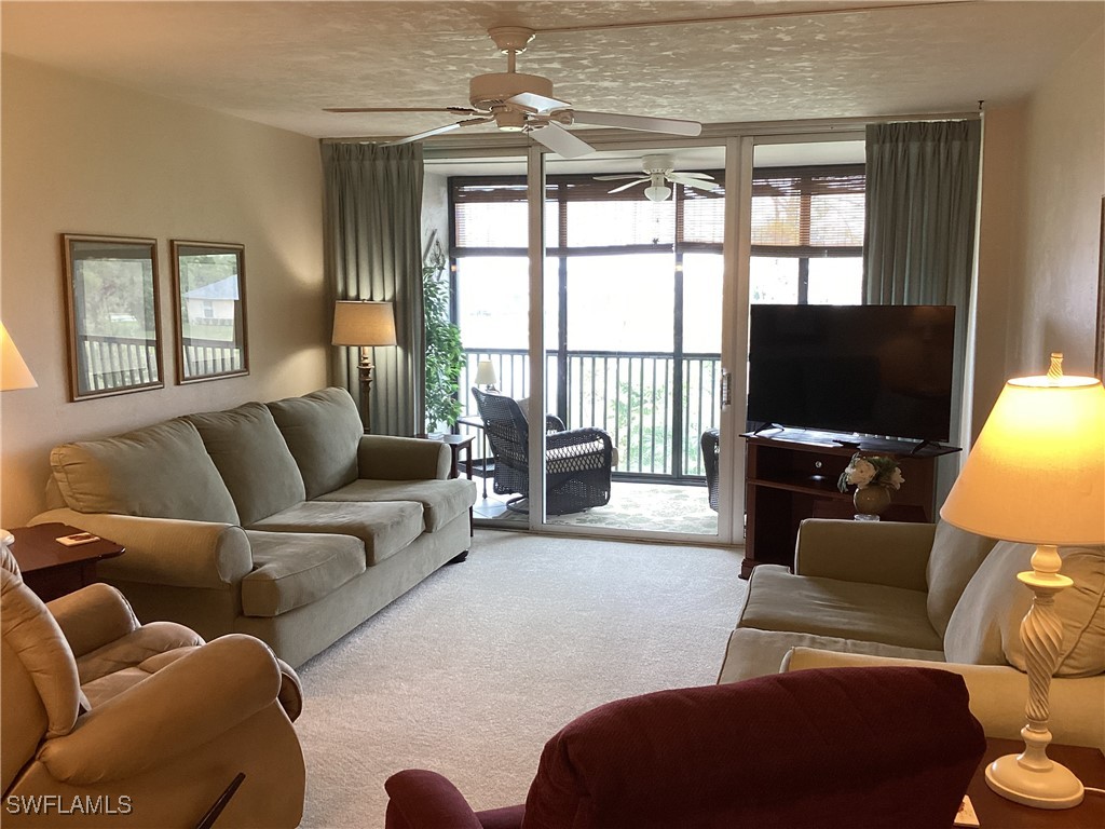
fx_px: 990
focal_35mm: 31
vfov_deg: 45.4
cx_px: 552
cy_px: 414
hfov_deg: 58.4
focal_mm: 3.3
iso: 80
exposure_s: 1/60
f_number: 2.4
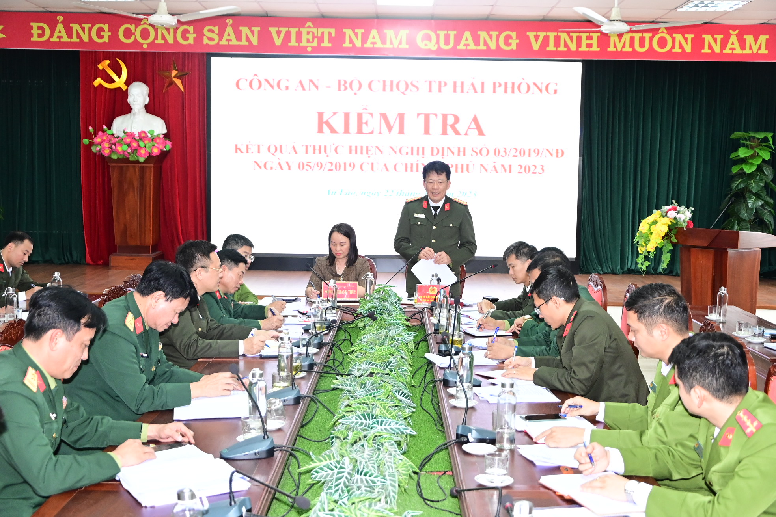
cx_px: 388
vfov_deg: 29.9
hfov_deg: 43.6
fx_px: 970
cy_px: 258
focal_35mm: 45
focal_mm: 30
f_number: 4.2
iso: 2500
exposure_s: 1/200
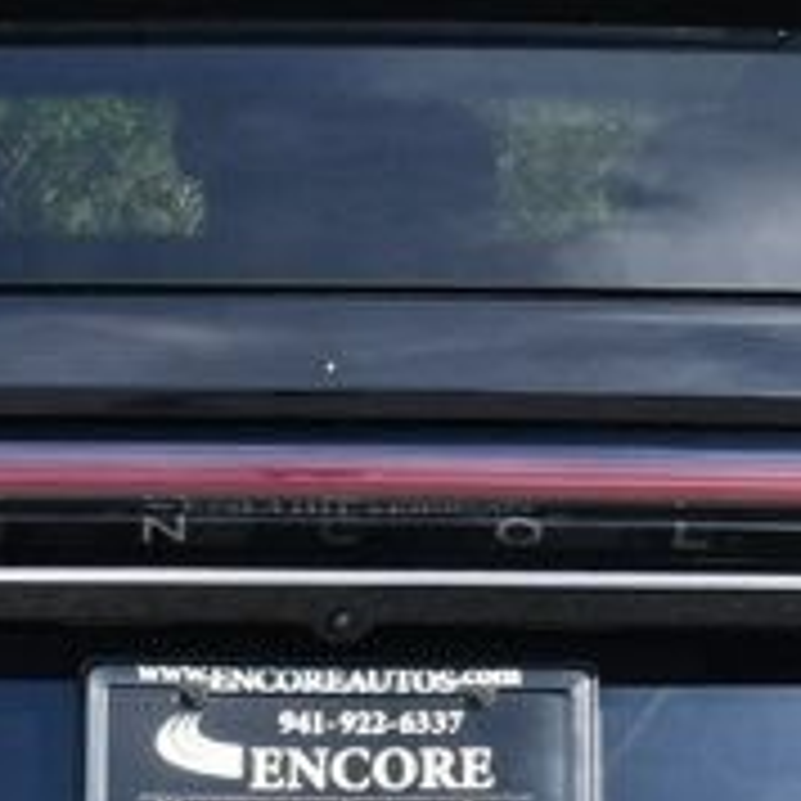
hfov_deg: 5.3
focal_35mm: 333
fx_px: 8718
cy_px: 918
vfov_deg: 5.2
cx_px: 310
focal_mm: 34
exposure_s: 1/250
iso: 200
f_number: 8
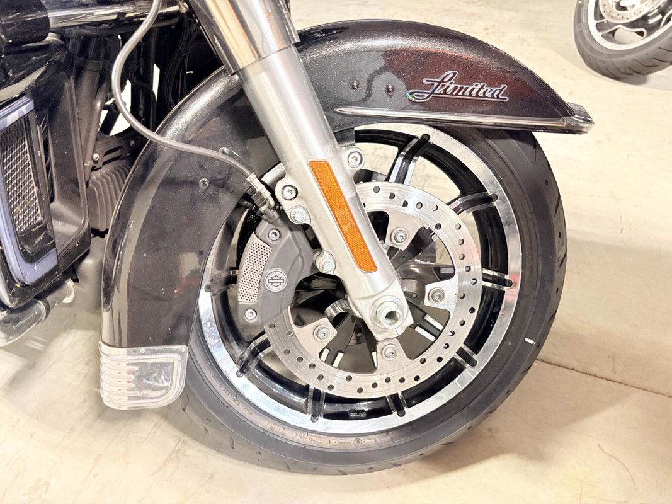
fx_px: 505
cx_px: 336
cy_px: 252
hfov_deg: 67.3
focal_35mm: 26
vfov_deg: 53.1
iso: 500
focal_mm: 5.96
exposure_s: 1/42
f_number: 1.6
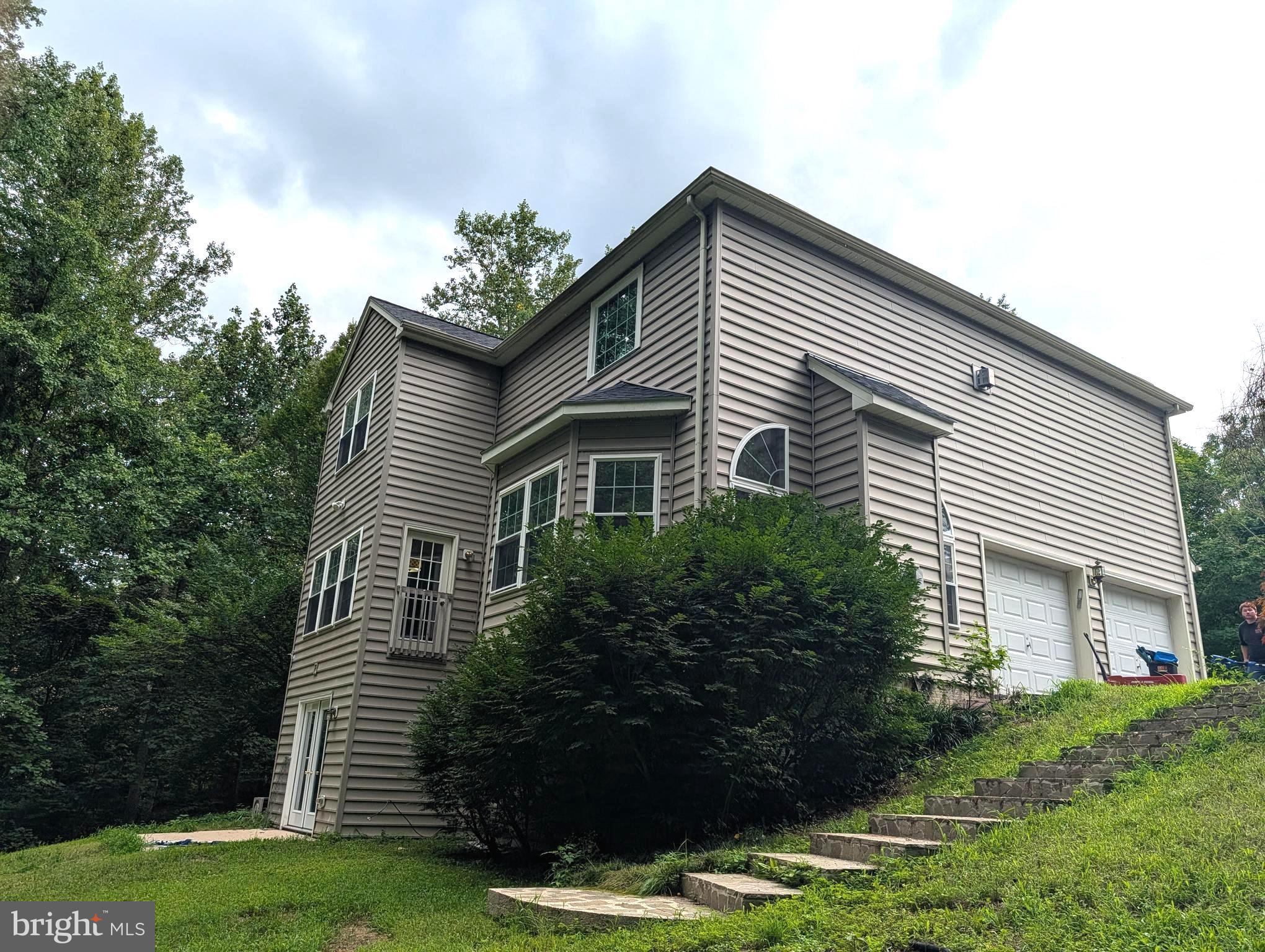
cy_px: 476
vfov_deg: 56.9
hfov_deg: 71.5
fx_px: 878
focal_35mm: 24
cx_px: 632
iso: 19
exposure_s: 1/929
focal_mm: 6.9
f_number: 1.68
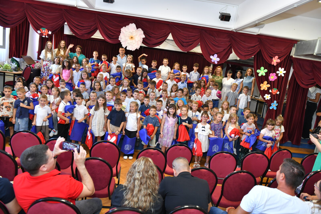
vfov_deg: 53.1
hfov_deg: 73.7
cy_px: 107
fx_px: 214
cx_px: 160
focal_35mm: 24
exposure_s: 1/125
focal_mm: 24
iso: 640
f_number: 4
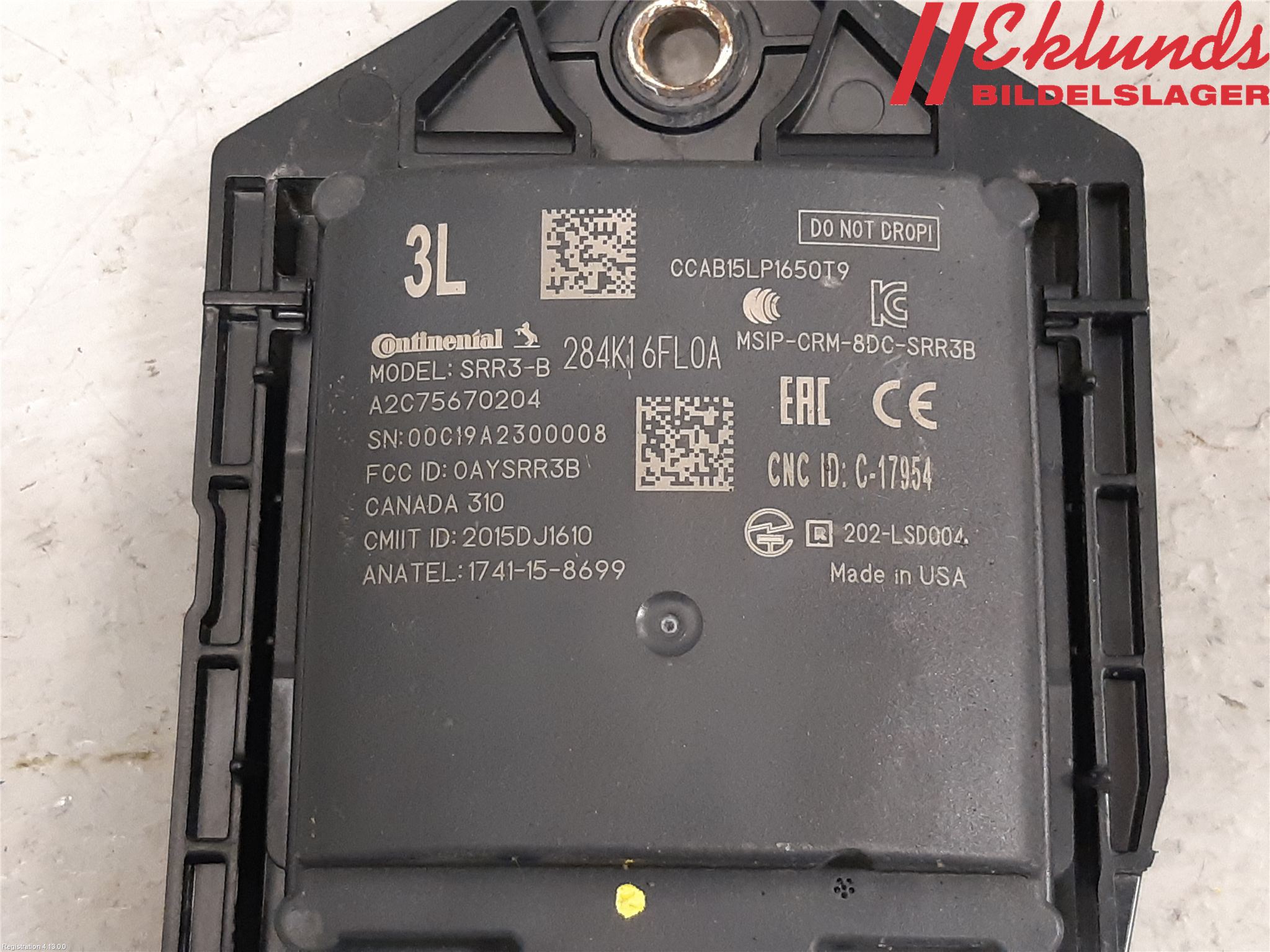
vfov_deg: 53.1
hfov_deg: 67.3
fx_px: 954
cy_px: 476
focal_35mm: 26
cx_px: 635
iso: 250
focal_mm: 3.93
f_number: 1.7
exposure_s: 1/33
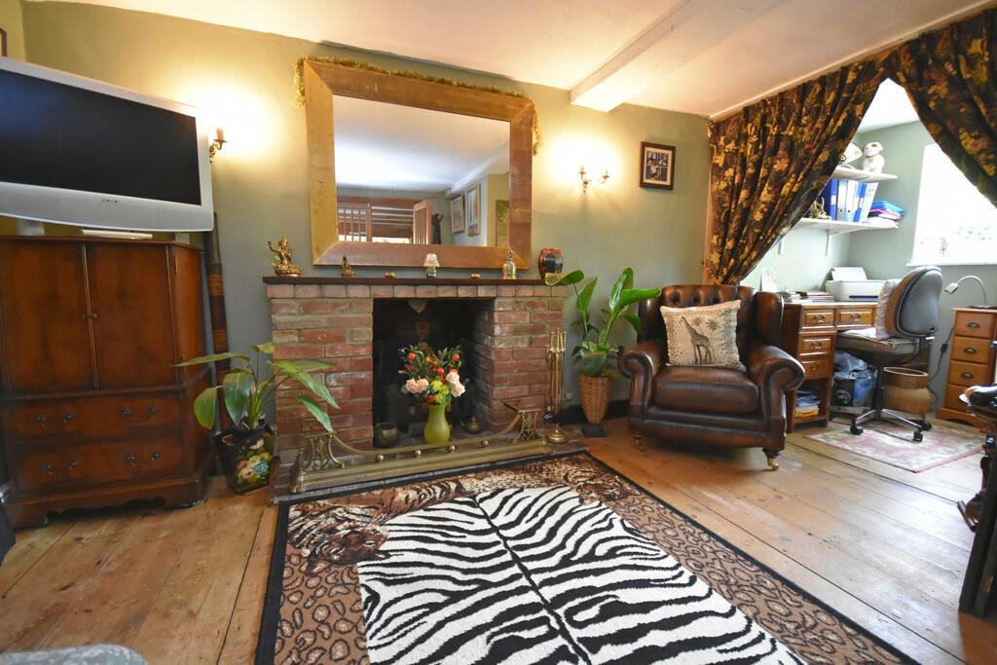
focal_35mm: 15
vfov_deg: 77.3
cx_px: 498
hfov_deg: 100.4
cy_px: 332
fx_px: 415
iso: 3600
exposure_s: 1/60
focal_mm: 10
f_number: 4
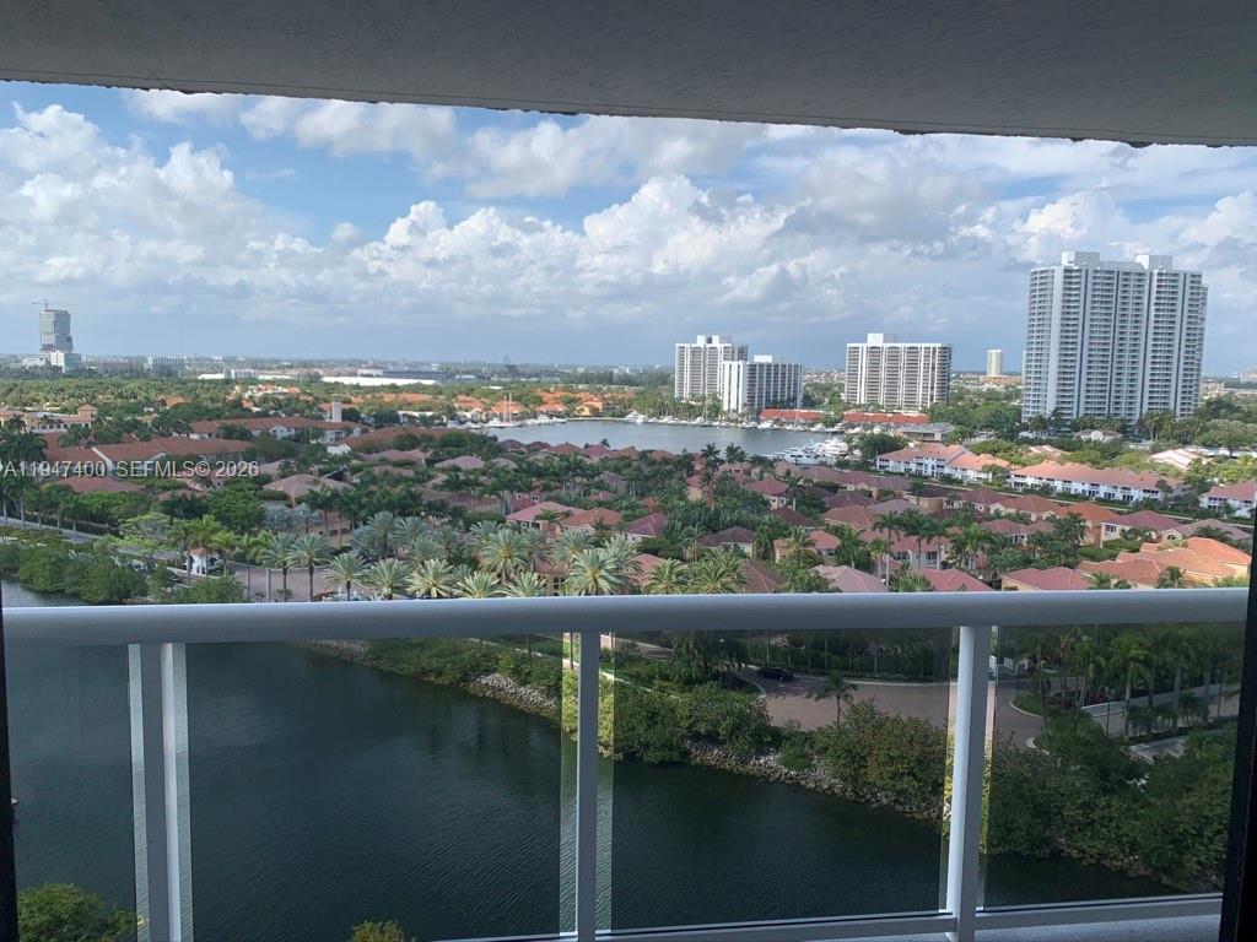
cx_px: 628
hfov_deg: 67.3
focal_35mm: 26
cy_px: 471
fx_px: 944
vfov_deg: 53.1
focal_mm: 4.25
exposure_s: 1/2481
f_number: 1.8
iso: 25
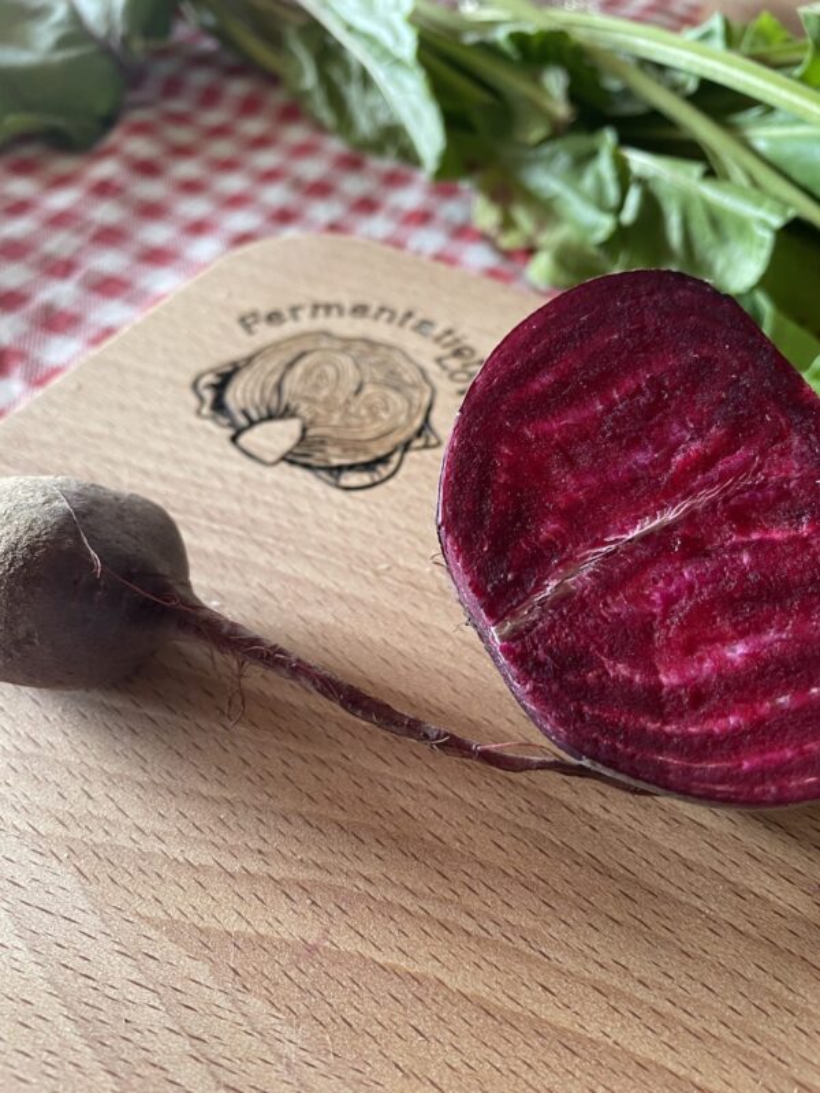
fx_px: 821
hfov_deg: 53.1
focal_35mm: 26
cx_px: 410
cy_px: 546
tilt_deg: -49.1
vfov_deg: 67.3
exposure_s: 1/60
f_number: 1.6
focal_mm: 4.2
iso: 250
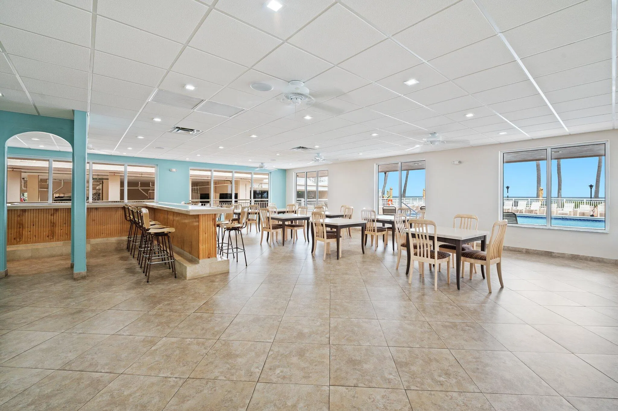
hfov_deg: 100.4
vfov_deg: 77.2
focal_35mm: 15
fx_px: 257
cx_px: 309
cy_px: 206
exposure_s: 1/10
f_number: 8
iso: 200
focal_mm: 15
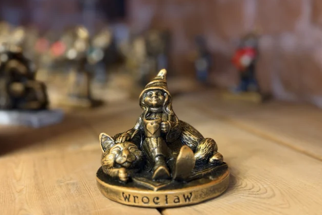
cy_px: 106
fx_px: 456
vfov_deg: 26.5
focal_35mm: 51
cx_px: 160
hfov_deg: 38.9
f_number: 1.78
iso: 640
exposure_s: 1/20
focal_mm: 6.76
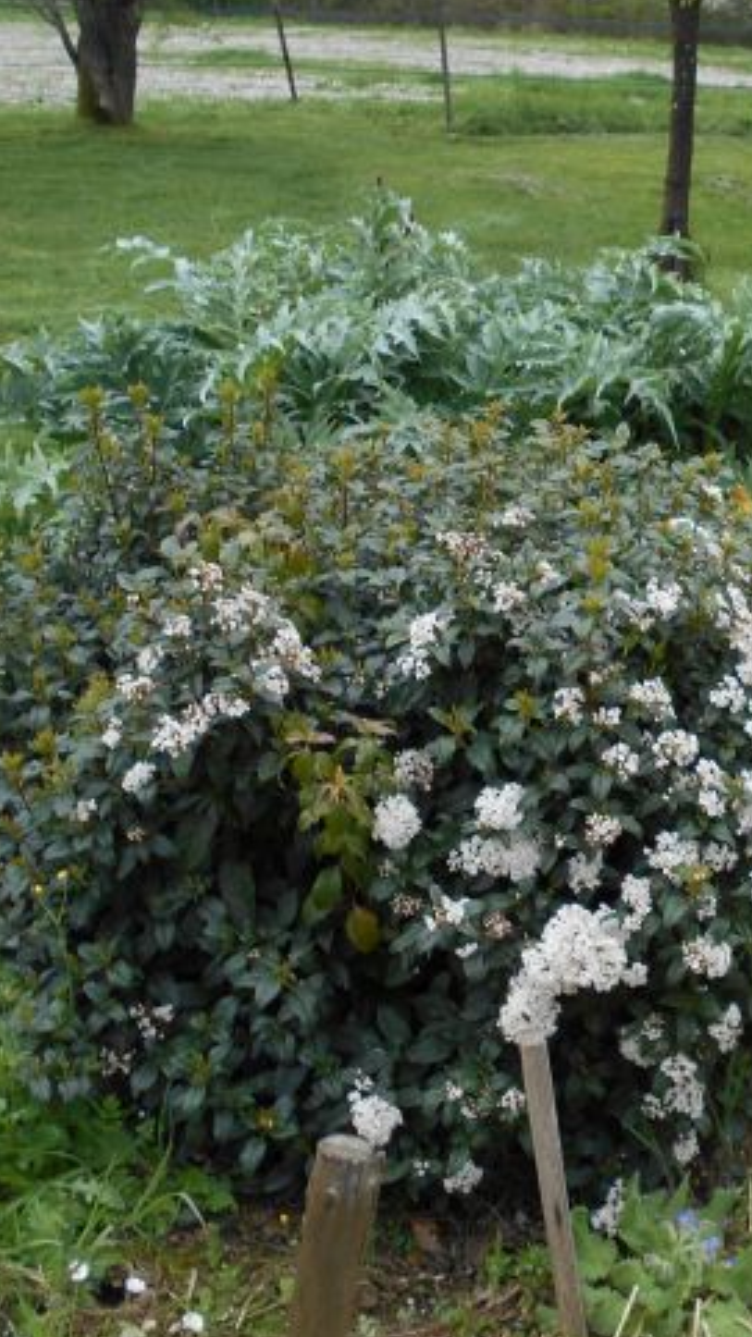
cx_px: 832
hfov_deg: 23.8
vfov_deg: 43.6
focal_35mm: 47
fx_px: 1667
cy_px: 588
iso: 80
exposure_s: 1/200
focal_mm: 4.6
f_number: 3.2
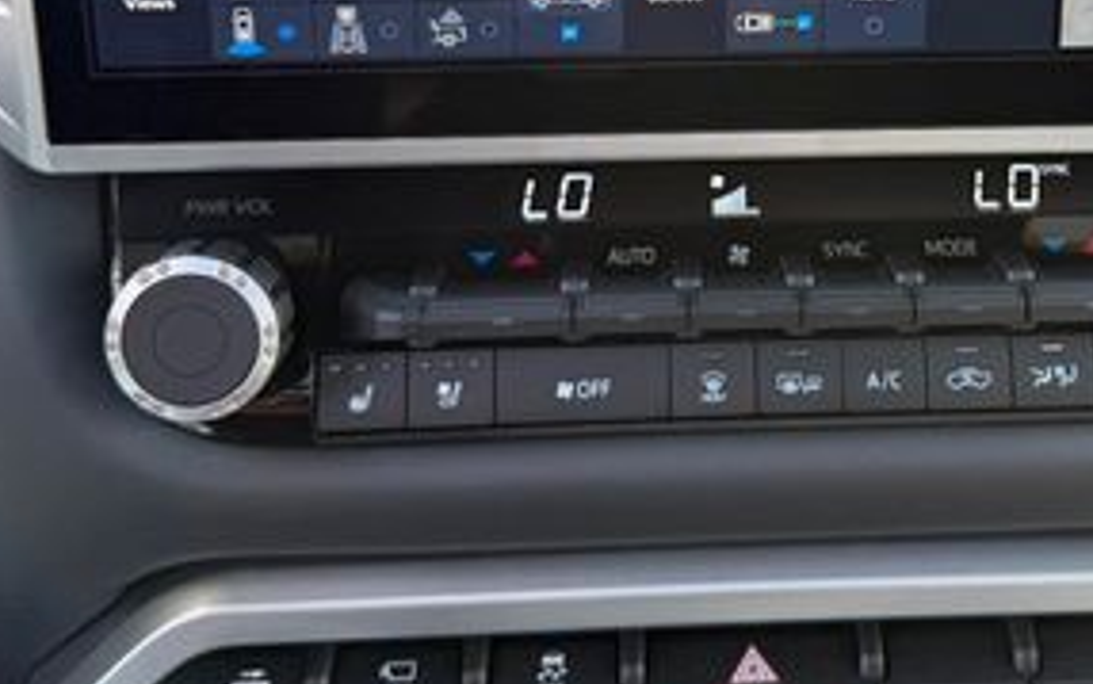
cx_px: 768
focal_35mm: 57
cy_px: -50
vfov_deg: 21.7
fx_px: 1699
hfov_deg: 35.2
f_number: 1.78
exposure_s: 1/100
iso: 80
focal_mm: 6.76
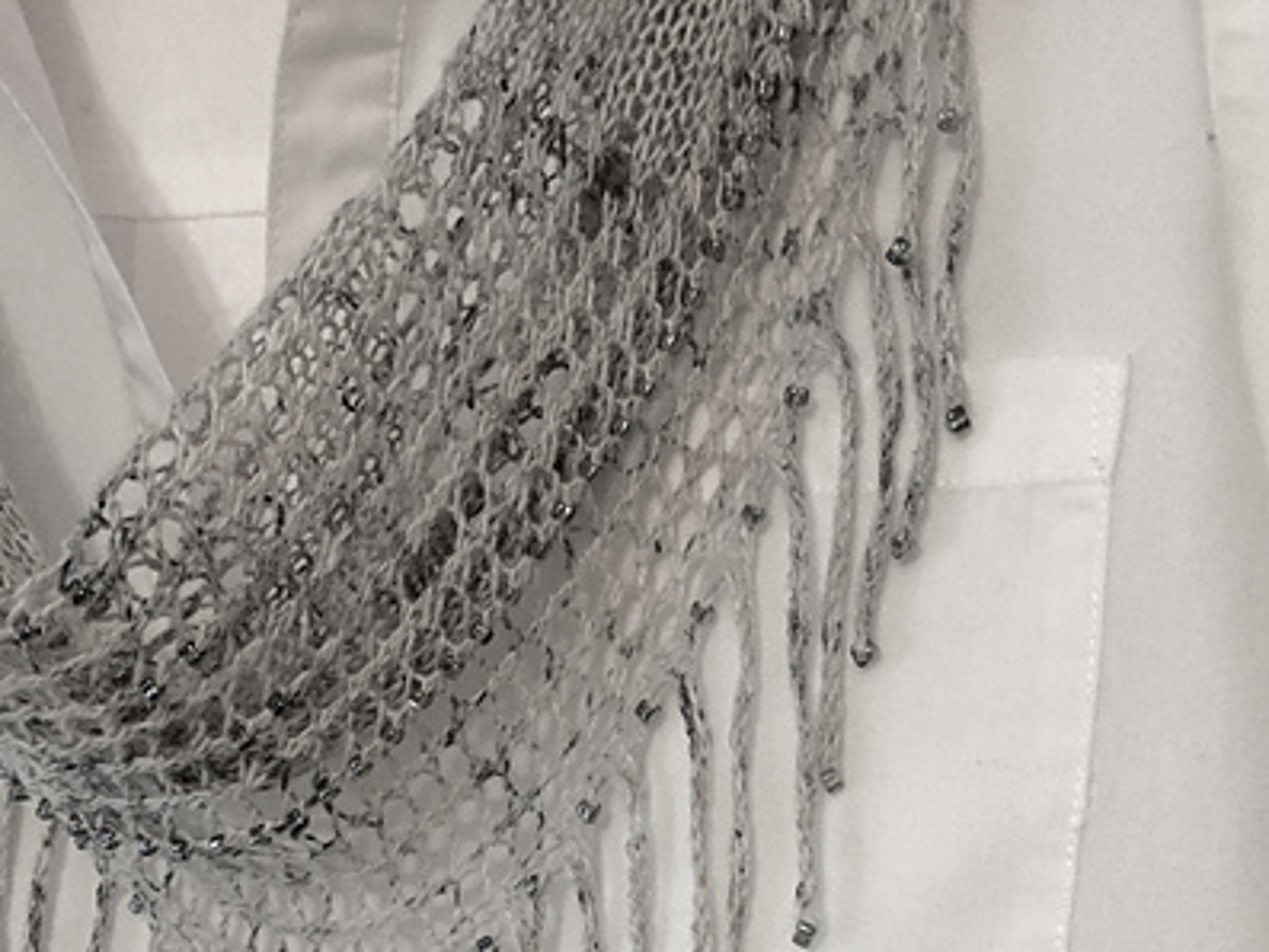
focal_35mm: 50
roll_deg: -0.8
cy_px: 764
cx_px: 543
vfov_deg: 28.5
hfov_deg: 38.1
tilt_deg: +1.8
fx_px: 1834
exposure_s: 1/30
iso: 160
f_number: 2.4
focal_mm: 3.3
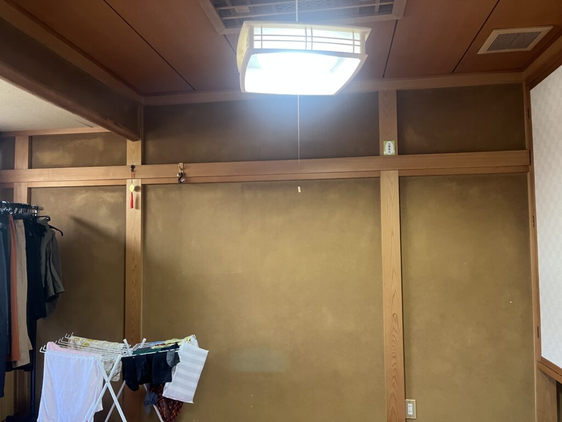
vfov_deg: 53.1
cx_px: 281
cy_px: 211
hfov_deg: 67.3
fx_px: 422
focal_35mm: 26
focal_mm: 5.1
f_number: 1.6
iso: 320
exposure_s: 1/59
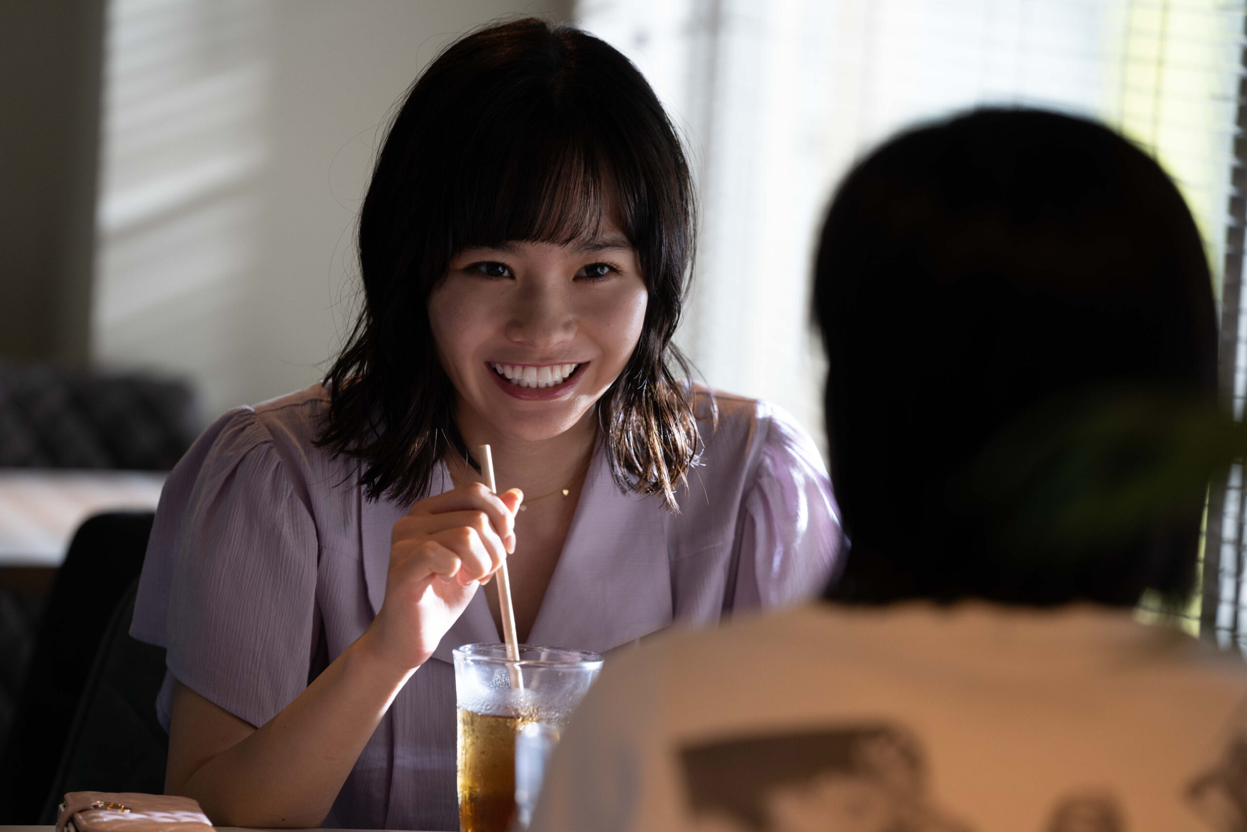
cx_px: 624
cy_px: 416
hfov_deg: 11.5
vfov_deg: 7.7
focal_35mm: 179
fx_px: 6200
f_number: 4
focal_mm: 179
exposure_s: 1/160
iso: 640
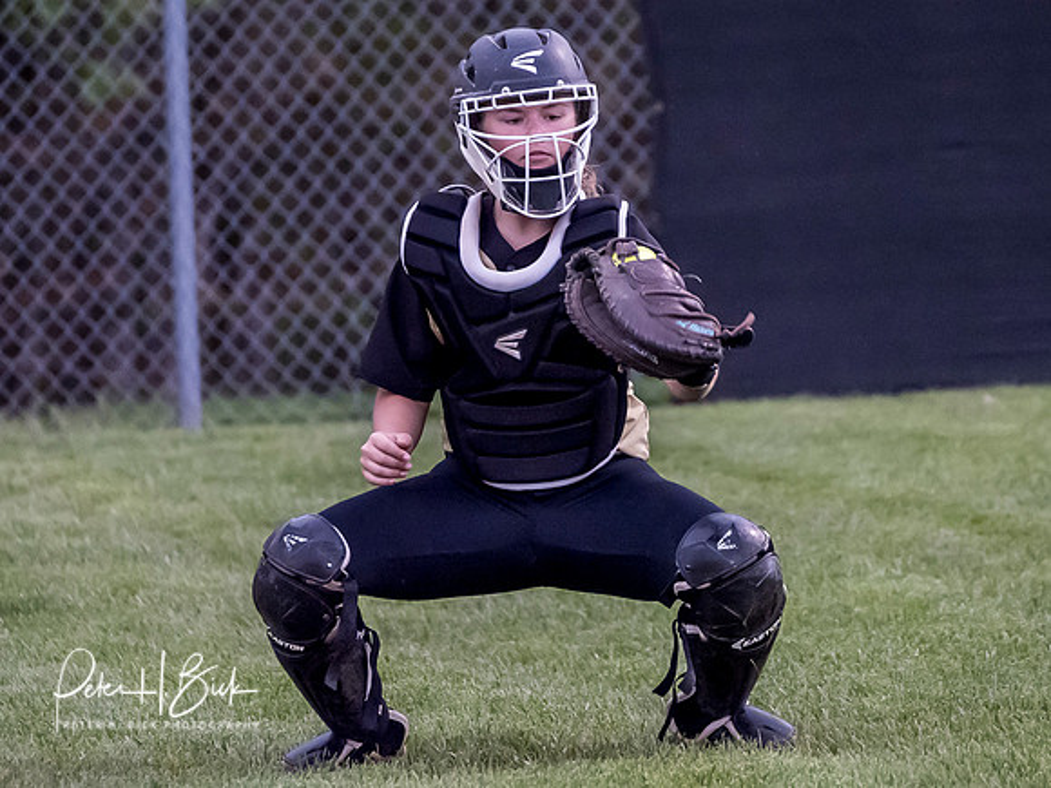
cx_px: 562
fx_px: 17710
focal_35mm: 583
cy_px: 349
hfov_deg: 3.4
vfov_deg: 2.5
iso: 5000
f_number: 4
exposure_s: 1/1000
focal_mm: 200
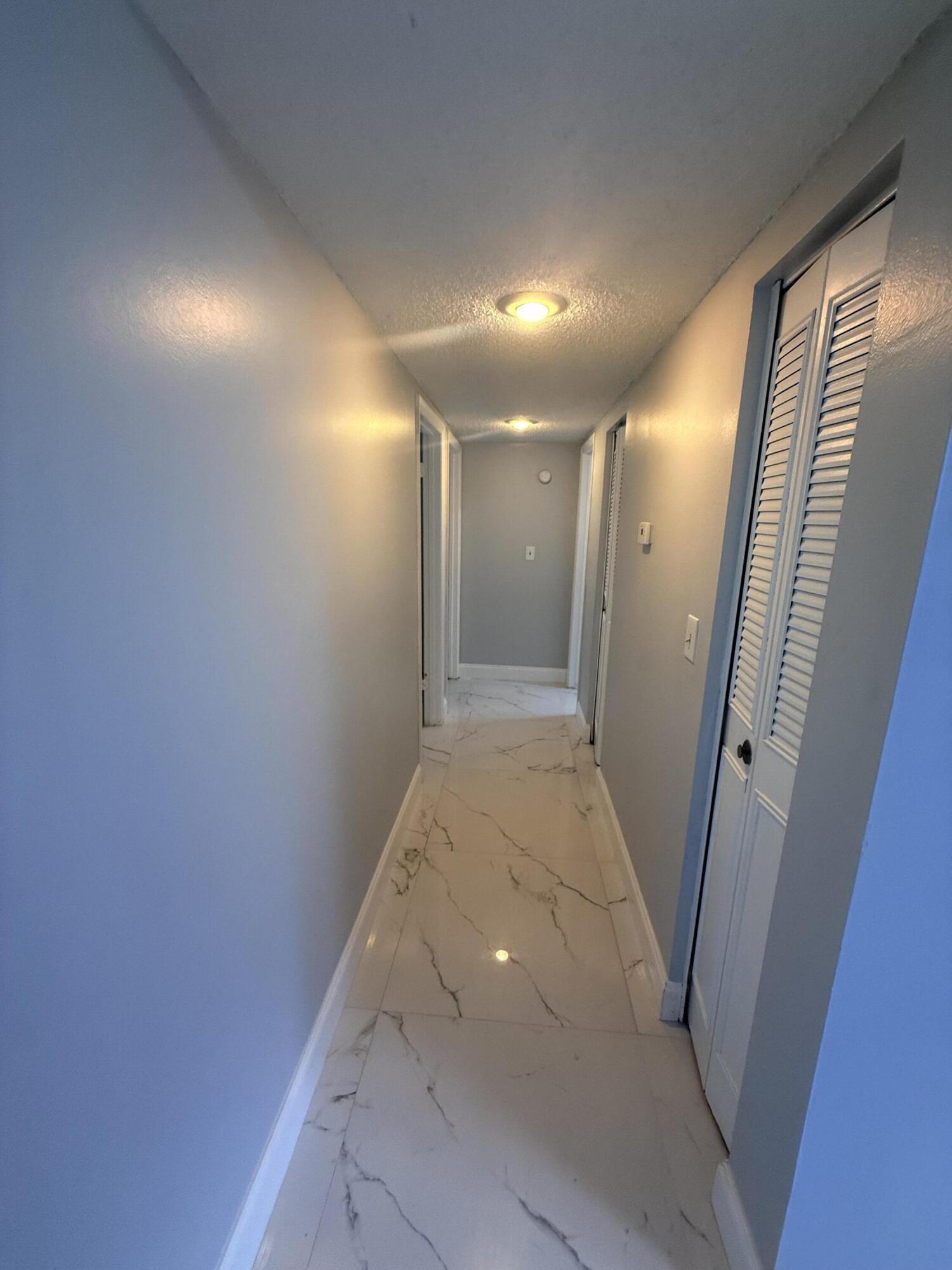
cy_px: 635
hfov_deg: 85.7
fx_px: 513
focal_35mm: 14
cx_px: 476
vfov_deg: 102.1
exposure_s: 1/120
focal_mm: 2.22
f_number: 2.2
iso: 250
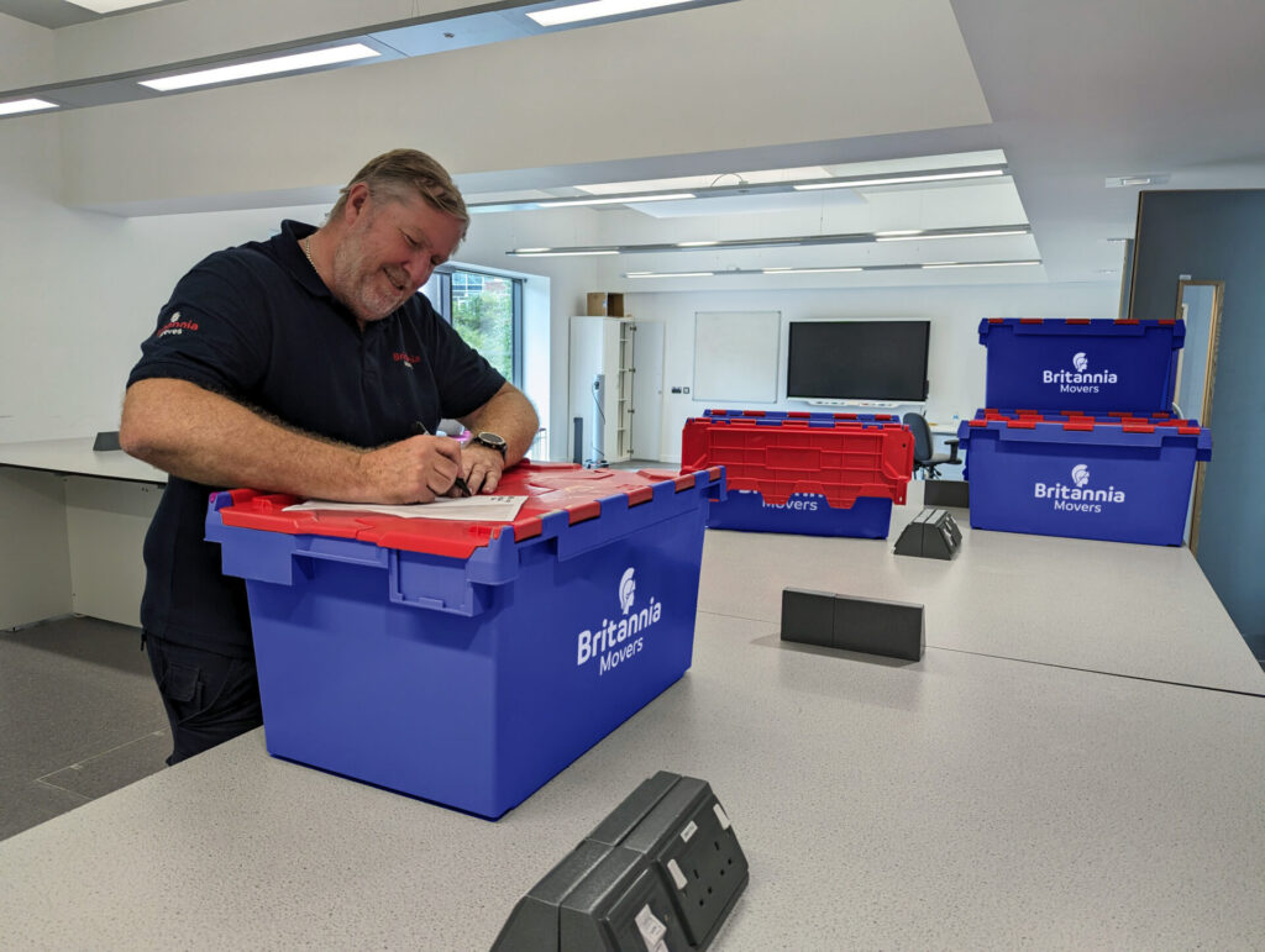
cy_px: 476
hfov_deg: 71.5
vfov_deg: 56.9
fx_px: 878
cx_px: 632
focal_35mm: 24
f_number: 1.85
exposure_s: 1/86
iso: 40
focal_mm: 6.81
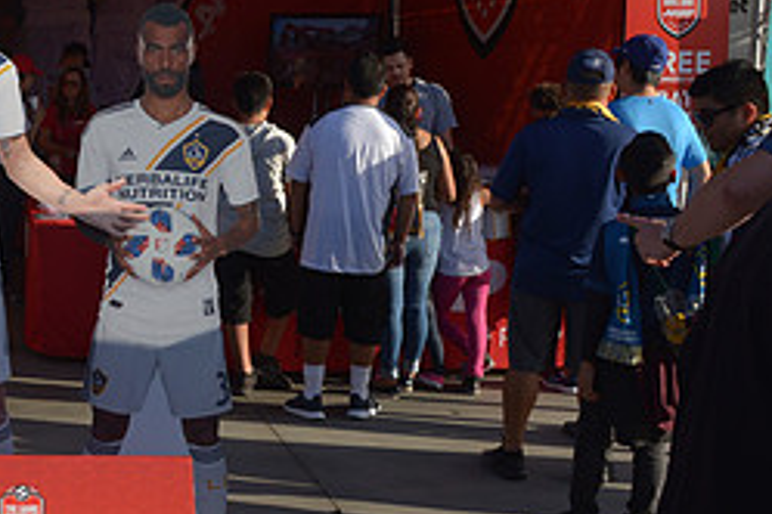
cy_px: 187
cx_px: 53
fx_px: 1201
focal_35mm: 56
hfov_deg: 33.4
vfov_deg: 24.1
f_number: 11
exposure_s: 1/500
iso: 400
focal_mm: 24
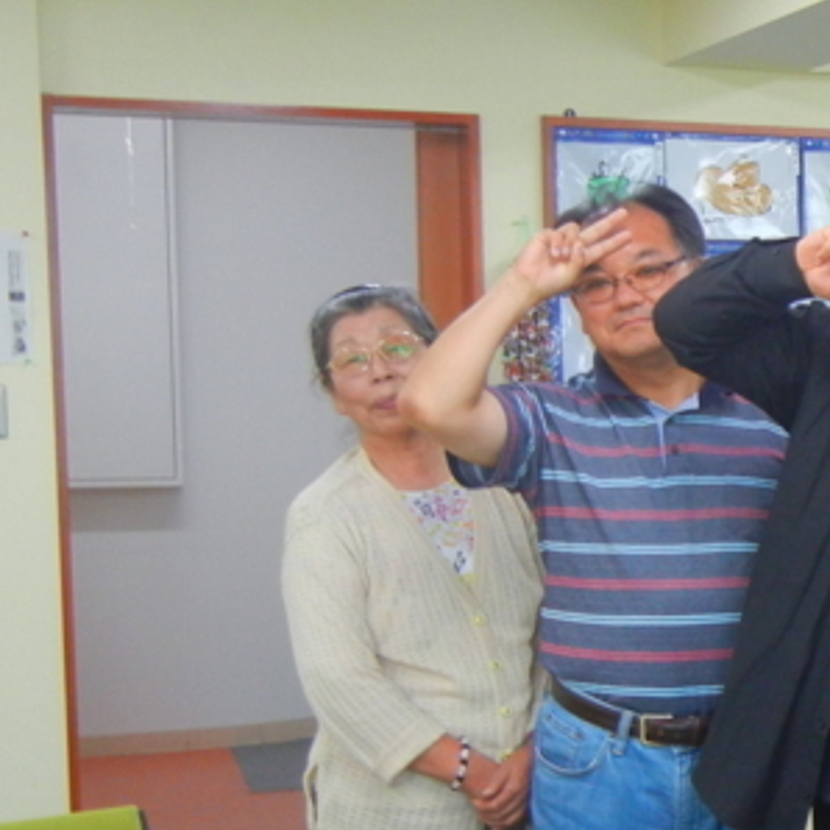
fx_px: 2469
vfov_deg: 19.0
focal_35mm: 91
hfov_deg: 17.0
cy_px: 557
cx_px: 1309
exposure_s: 1/26.6
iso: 225
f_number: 3.5
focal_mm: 5.4
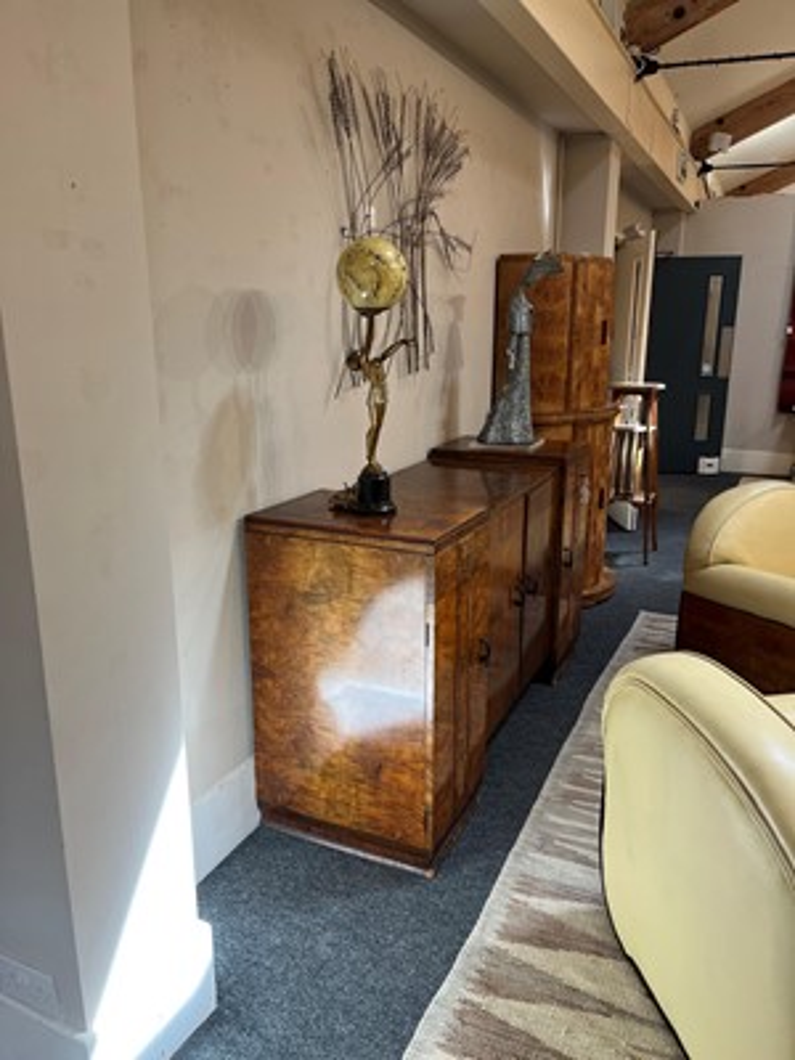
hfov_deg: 53.1
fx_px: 796
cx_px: 398
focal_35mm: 26
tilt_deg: -14.3
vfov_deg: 67.3
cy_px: 530
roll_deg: +0.1
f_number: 1.6
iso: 100
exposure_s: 1/100
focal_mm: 5.1
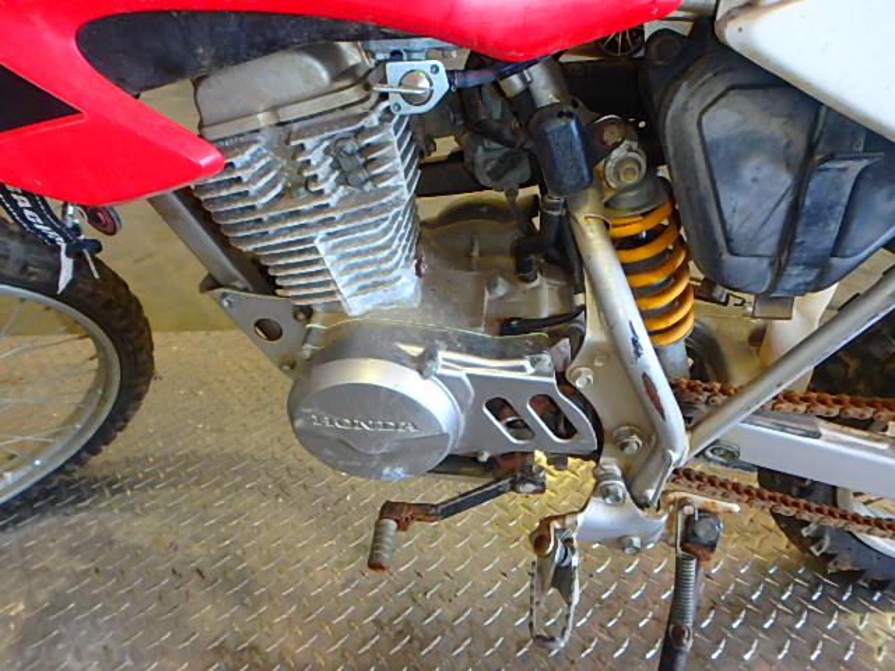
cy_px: 336
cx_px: 448
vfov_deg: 63.4
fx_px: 543
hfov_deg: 79.0
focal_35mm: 21
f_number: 3.5
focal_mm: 3.7
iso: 400
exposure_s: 1/30
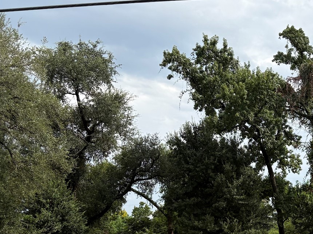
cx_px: 320
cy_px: 250
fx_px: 561
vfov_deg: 22.5
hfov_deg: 29.0
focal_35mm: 62
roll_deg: +0.9
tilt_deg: +0.2
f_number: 1.6
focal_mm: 5.96
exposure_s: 1/3831
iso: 50
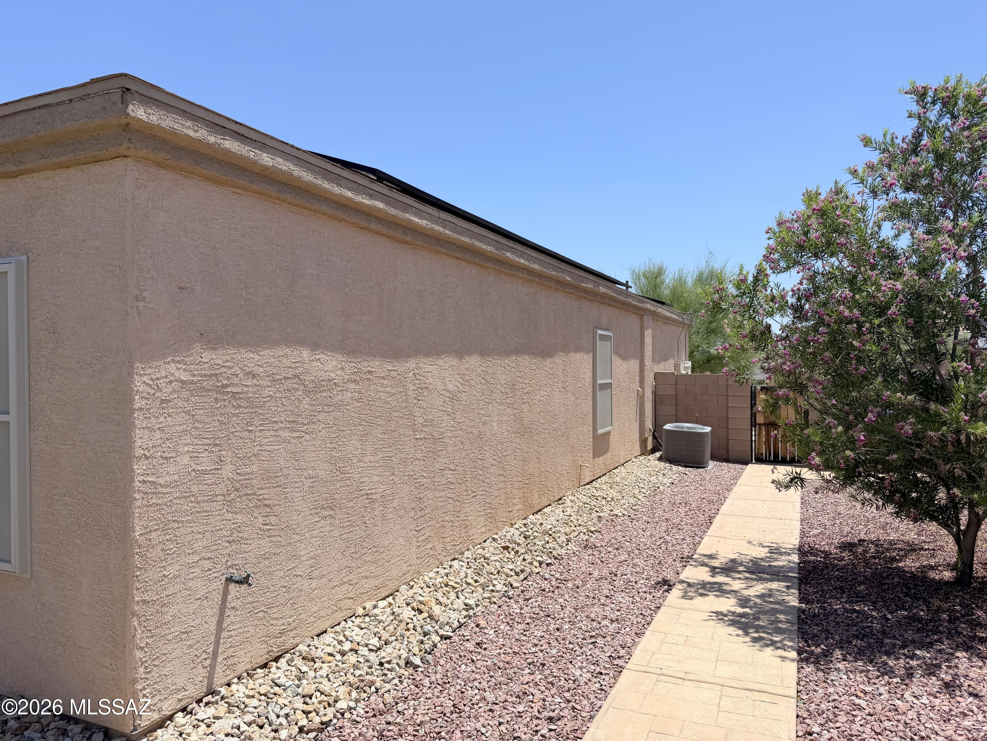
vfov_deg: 56.8
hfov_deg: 71.6
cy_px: 370
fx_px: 684
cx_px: 494
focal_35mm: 24
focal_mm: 6.76
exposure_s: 1/6173
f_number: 1.78
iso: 80
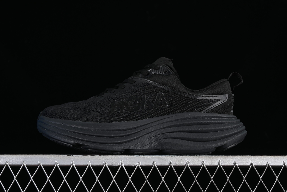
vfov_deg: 18.2
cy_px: 96
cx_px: 144
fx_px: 598
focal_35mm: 75
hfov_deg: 27.0
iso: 160
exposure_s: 1/50
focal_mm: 50
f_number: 6.3
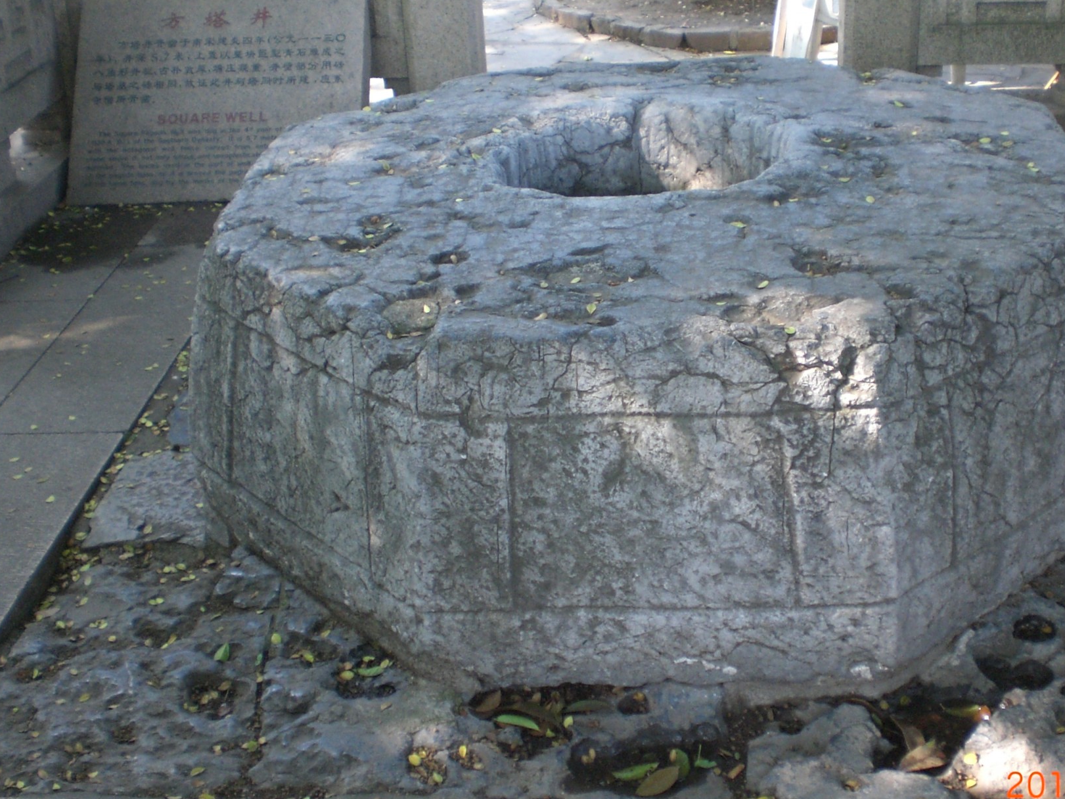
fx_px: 1477
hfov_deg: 39.6
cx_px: 602
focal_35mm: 48
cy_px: 384
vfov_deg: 30.3
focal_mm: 6.3
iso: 200
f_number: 3.1
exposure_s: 1/100
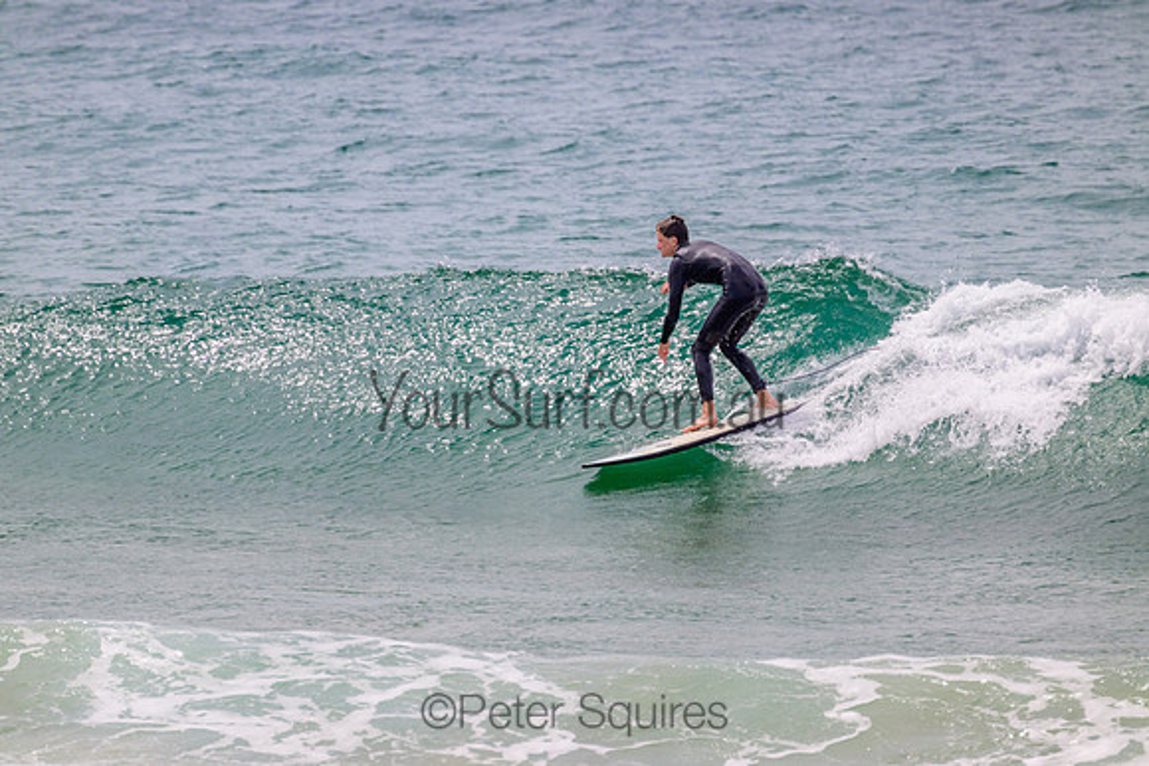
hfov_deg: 2.6
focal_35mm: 800
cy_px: 383
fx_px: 25538
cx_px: 574
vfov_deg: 1.7
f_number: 11
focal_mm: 800
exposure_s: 1/2000
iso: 800
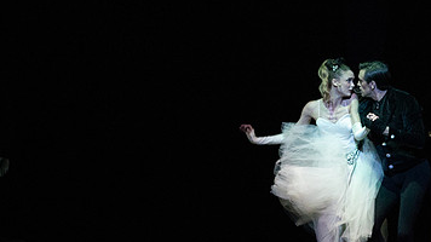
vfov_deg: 3.6
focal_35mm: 341
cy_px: 131
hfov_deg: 6.3
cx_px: 321
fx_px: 3896
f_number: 4.5
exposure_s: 1/400
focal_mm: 200
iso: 20000
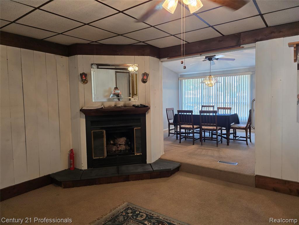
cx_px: 150
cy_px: 112
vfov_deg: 58.9
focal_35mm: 23
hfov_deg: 73.9
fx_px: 199
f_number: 1.7
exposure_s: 1/120
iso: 500
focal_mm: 6.3
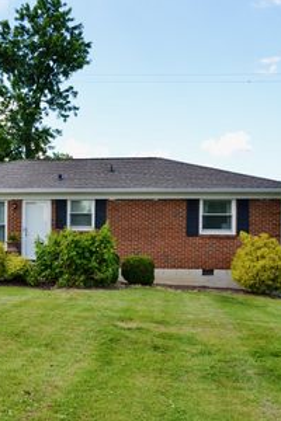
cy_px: 228
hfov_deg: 23.6
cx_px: -1
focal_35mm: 55
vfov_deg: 36.2
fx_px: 644
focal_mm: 22
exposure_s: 1/200
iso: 100
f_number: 6.3
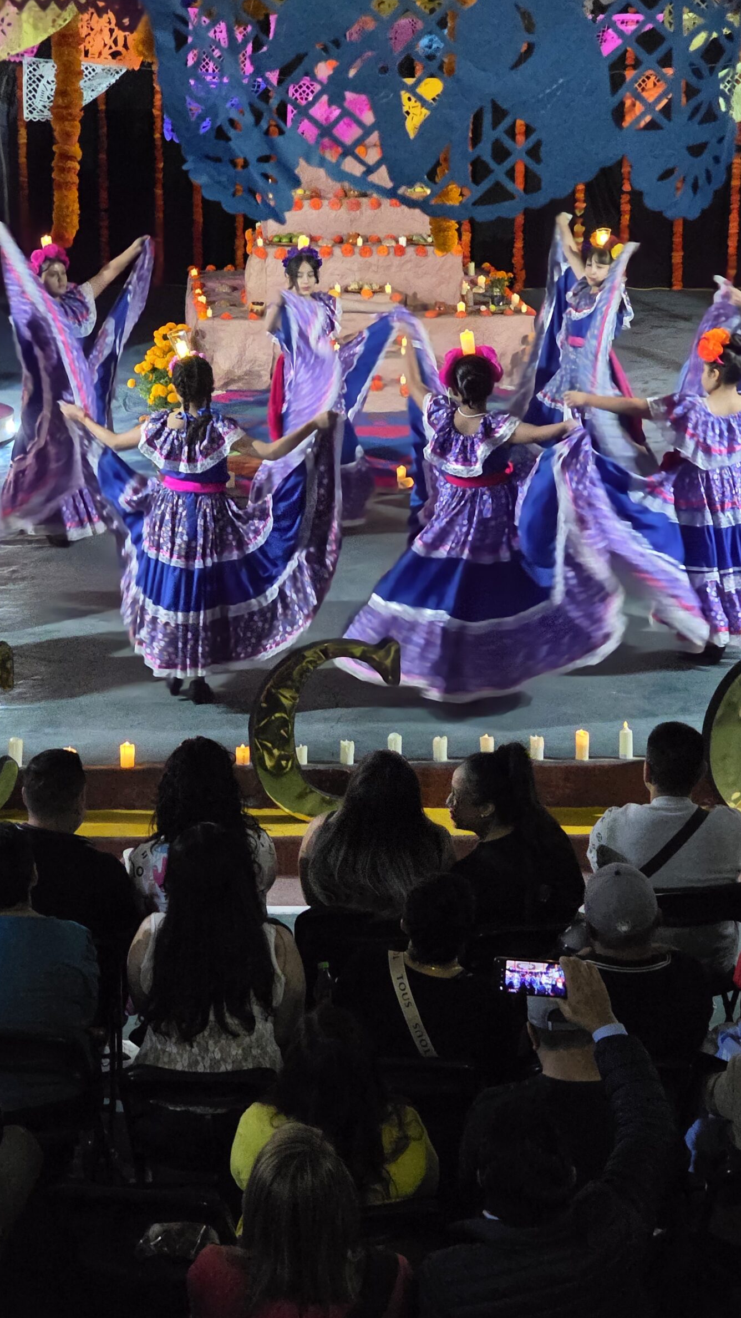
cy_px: 689
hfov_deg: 14.9
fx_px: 2830
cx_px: 342
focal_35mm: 81
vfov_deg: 26.2
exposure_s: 1/30
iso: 2500
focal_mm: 7.9
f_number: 2.4
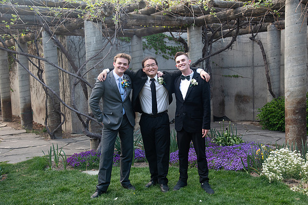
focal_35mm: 44
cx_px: 154
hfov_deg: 44.5
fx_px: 377
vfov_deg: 30.5
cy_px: 102
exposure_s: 1/125
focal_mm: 44
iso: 500
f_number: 5.6
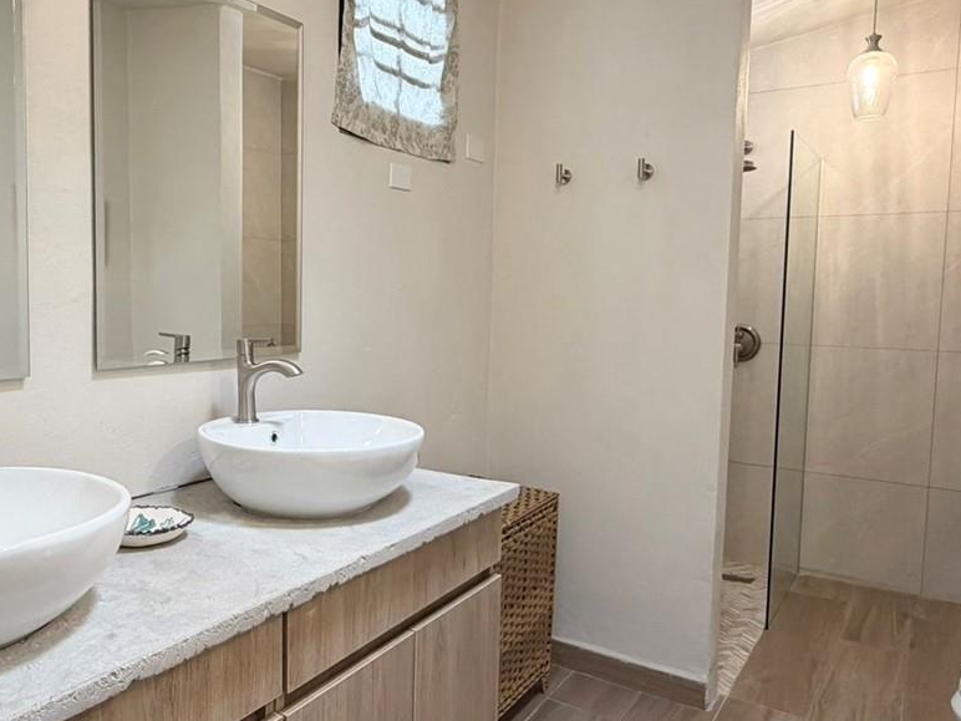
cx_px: 352
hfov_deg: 60.7
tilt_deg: -4.2
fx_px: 805
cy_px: 342
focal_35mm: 29
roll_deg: -0.7
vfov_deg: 48.2
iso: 160
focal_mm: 2.22
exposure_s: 1/60
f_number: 2.2
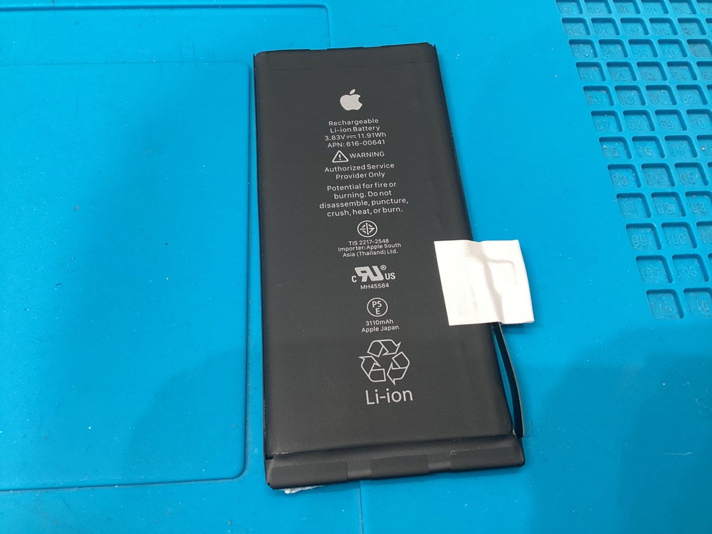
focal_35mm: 31
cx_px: 356
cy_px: 267
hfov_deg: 58.4
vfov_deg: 45.4
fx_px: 638
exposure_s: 1/50
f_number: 2.4
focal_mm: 3.3
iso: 80
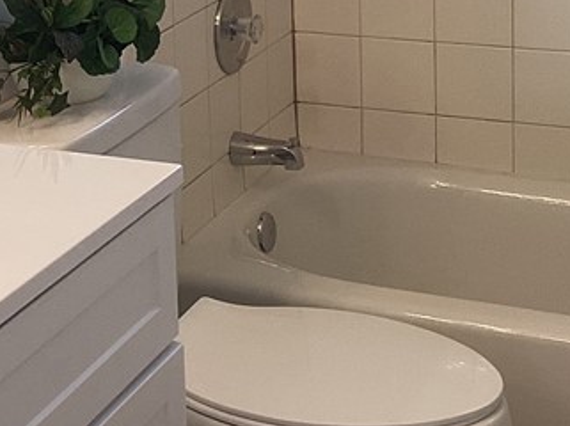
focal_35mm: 99
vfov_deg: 14.5
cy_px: -71
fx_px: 1628
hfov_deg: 19.5
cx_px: 53
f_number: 2.4
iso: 64
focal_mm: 3.3
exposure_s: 1/60
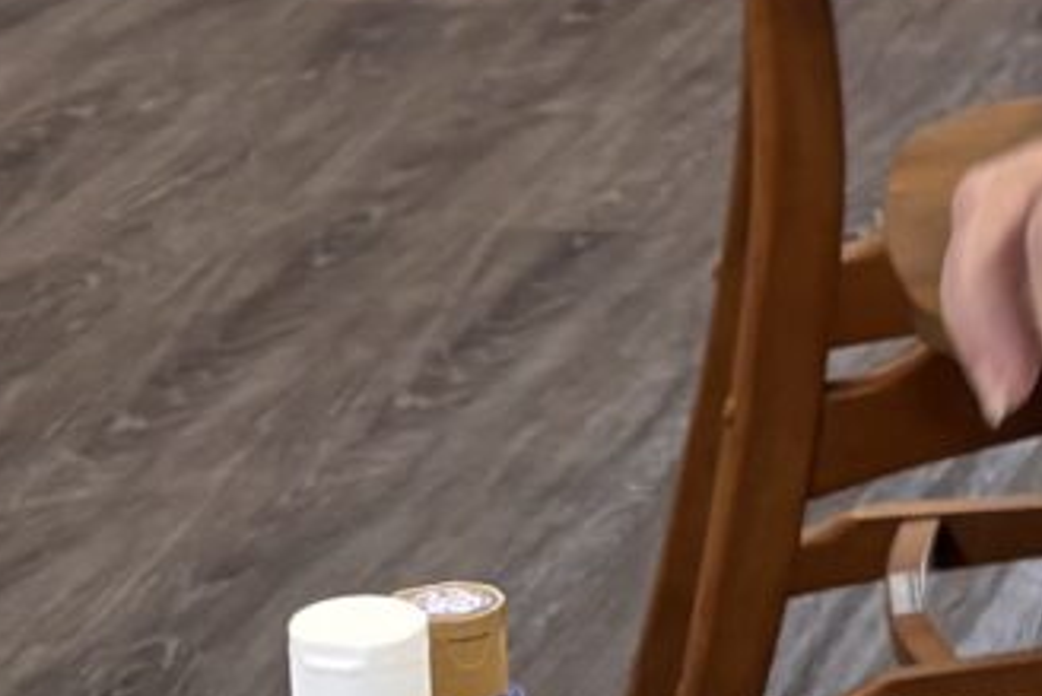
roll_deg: +2.7
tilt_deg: -23.2
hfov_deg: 9.7
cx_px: 203
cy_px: 1071
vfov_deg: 6.4
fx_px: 6110
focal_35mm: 211
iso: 64
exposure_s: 1/60
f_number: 1.6
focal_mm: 5.96
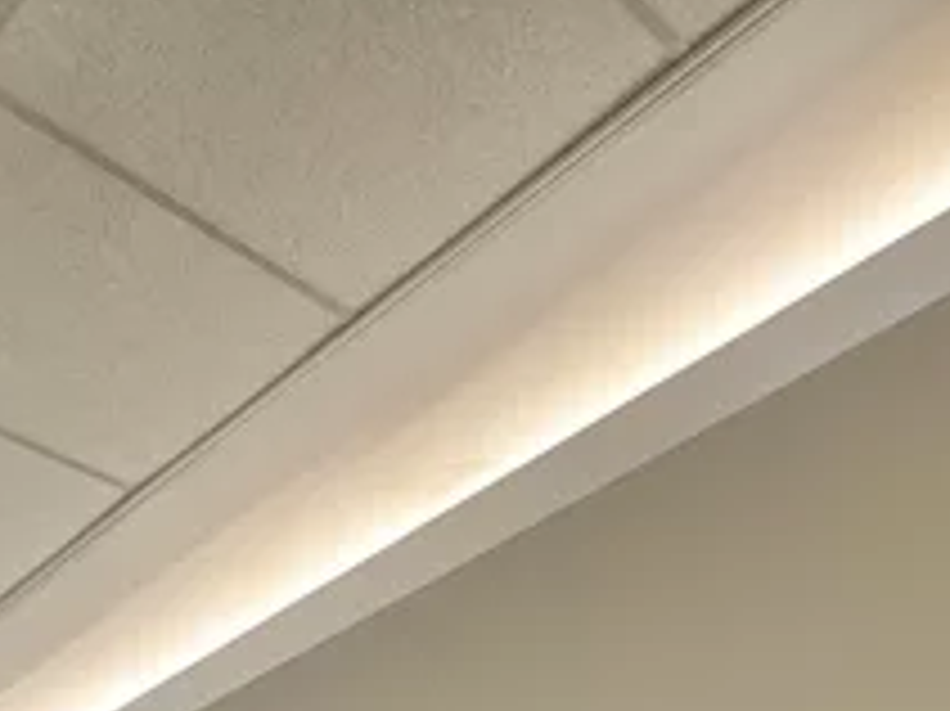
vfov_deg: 19.7
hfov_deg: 36.2
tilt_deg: +0.0
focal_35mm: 53
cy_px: 1300
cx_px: 446
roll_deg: +0.2
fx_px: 1454
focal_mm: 2.22
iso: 160
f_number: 2.2
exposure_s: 1/50
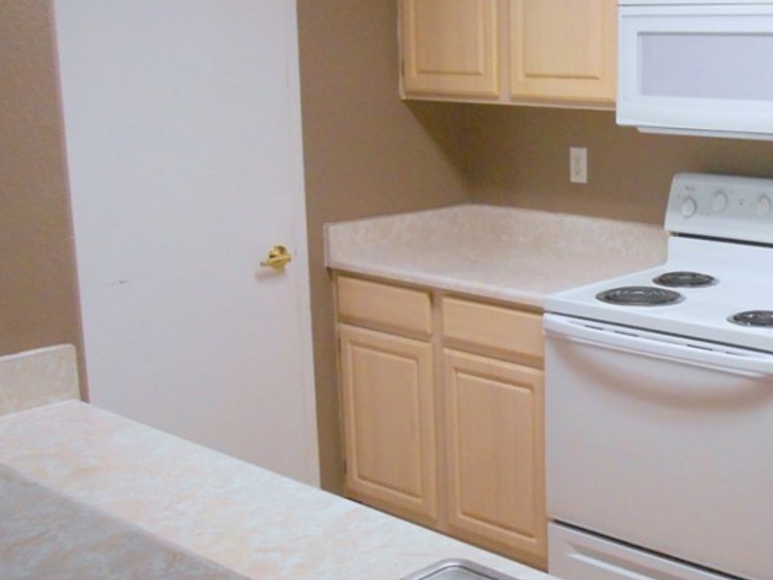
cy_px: 279
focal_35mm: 50
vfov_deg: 29.1
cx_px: 635
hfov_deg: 36.7
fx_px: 1117
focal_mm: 4.7
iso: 400
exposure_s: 1/30
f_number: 3.4
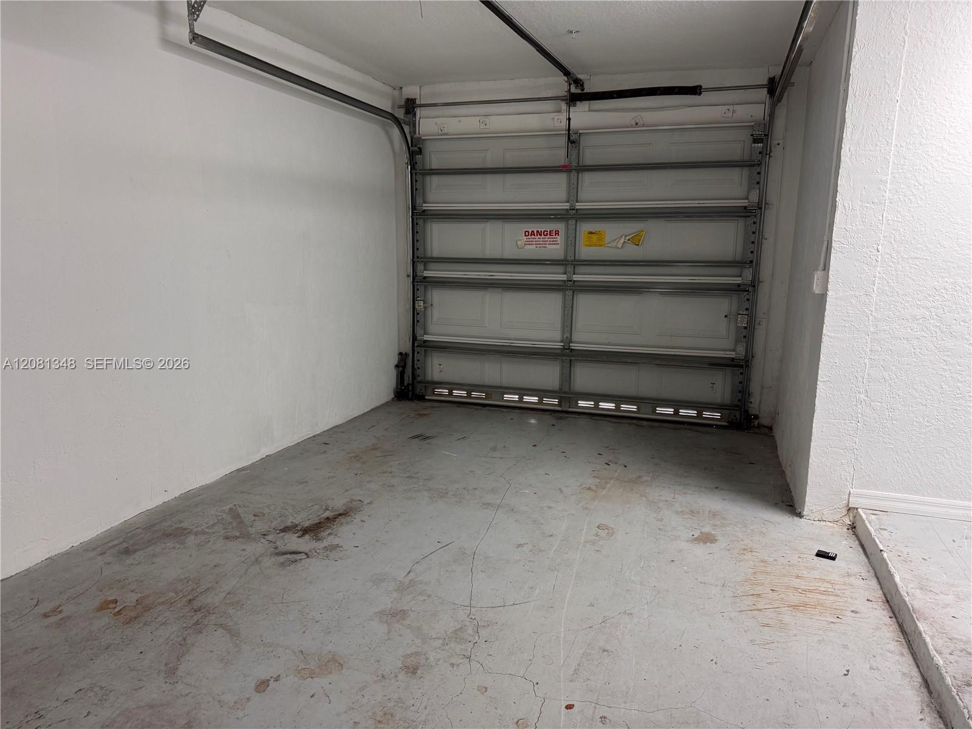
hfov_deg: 71.6
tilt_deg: -11.6
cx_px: 486
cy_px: 364
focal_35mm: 24
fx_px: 674
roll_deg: -1.1
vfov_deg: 56.8
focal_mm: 6.76
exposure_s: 1/60
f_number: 1.78
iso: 200
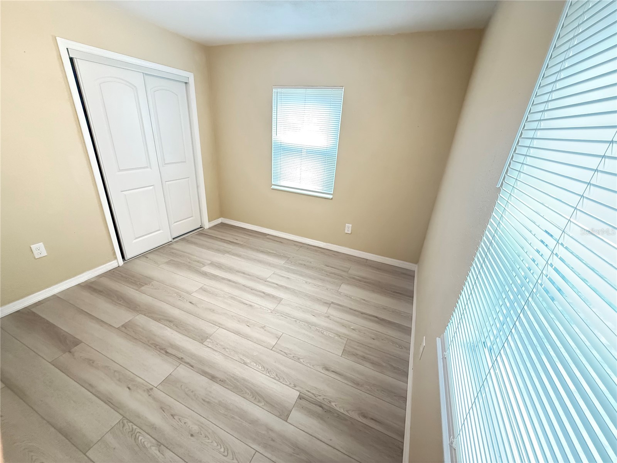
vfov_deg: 85.7
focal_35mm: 14
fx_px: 250
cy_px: 232
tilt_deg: -23.4
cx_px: 308
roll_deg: -4.4
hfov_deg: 102.1
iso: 800
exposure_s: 1/60
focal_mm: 2.22
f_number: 2.2
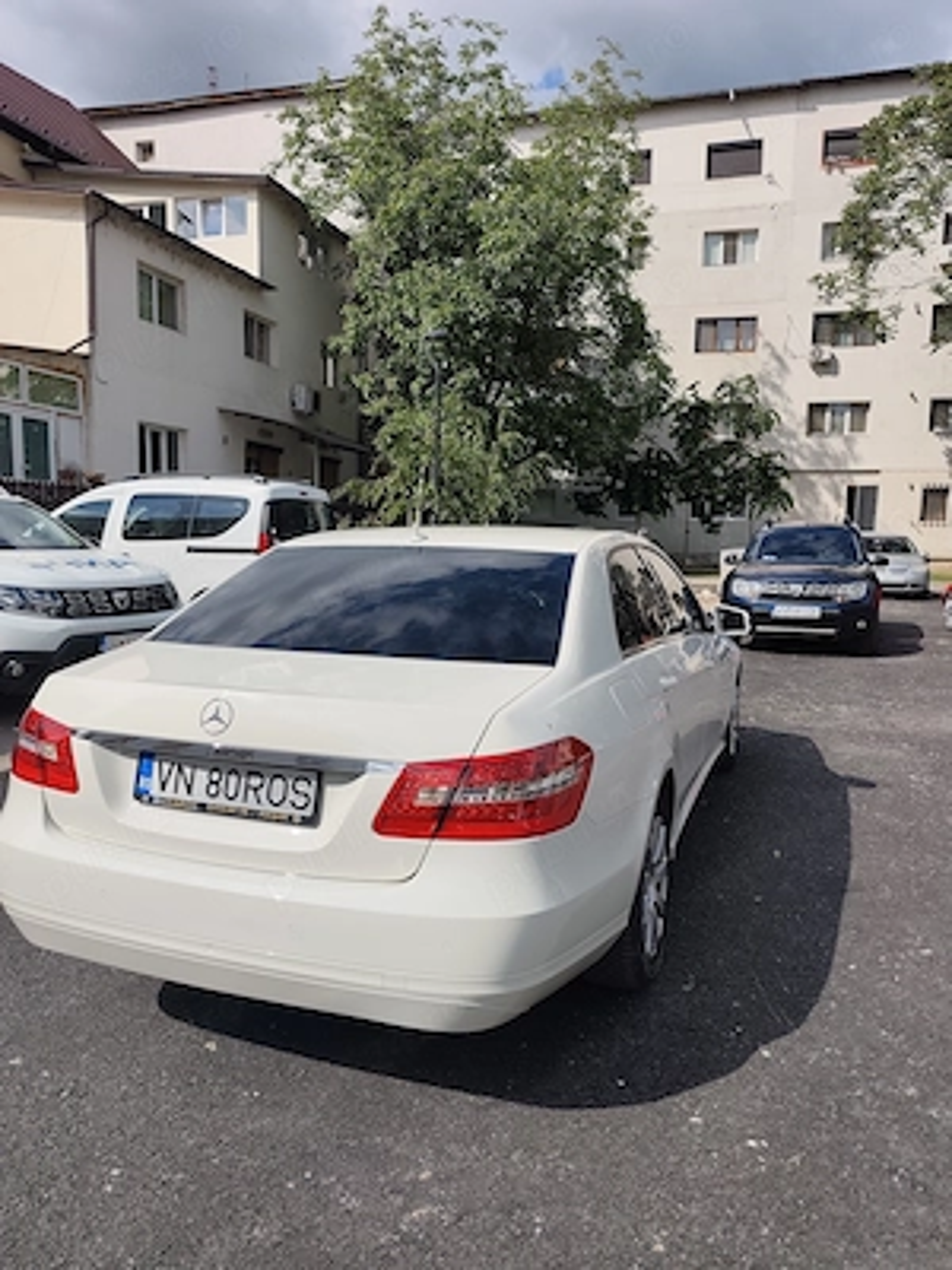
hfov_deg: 56.8
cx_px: 476
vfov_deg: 71.6
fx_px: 880
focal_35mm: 24
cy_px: 635
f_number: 1.6
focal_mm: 5.84
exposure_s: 1/6139
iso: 50
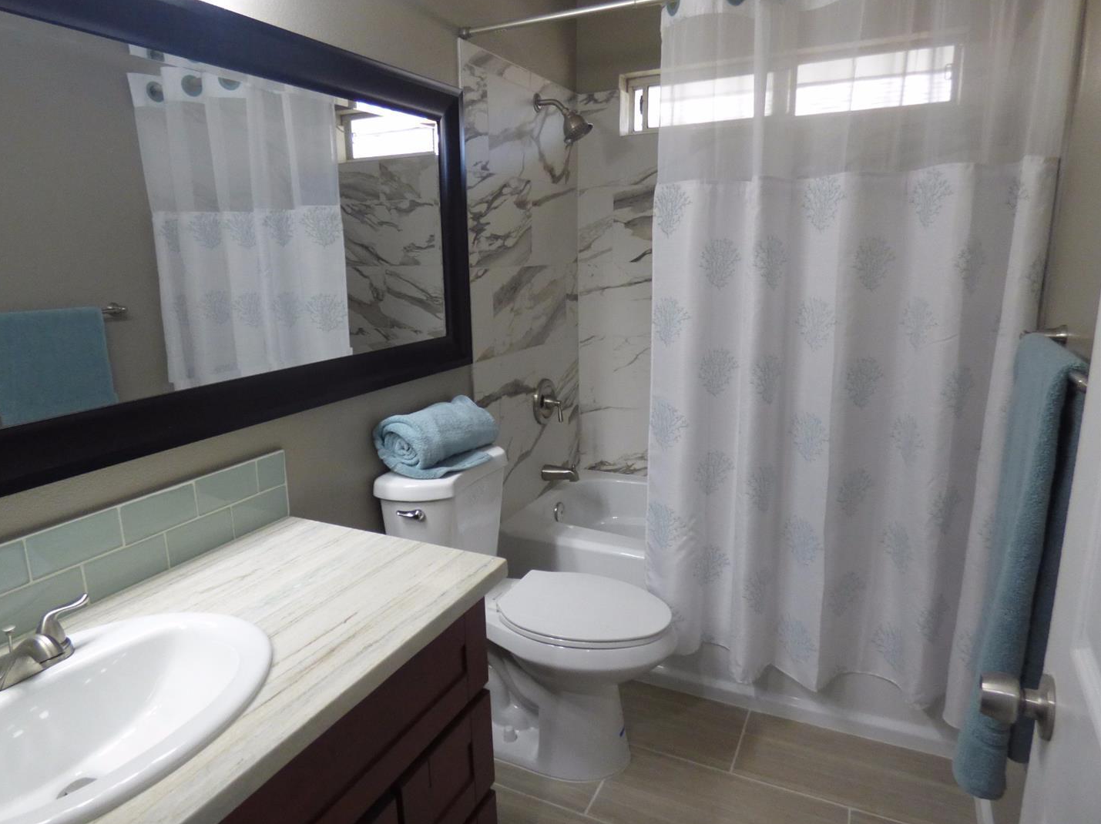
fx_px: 668
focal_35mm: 21
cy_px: 414
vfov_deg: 63.4
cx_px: 525
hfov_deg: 79.0
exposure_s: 1/25
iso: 400
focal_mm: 3.58
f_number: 2.8
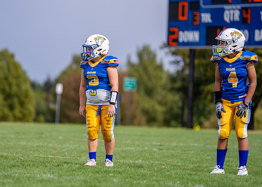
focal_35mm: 252
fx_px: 1874
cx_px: 94
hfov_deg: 8.0
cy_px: 89
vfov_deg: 5.7
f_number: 2.8
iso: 250
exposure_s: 1/5000
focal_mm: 200
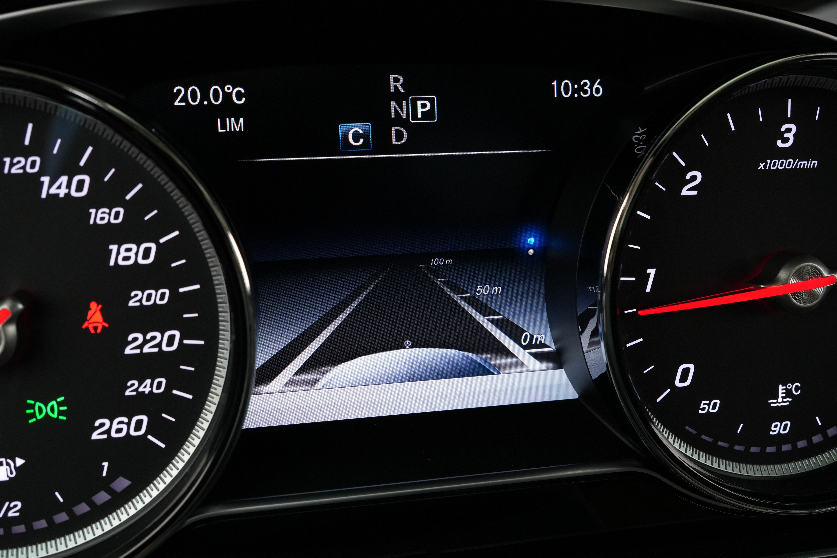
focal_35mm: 37
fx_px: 858
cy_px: 279
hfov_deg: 52.0
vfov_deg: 36.0
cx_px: 418
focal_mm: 24.6
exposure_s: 1/50
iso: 1000
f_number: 7.1
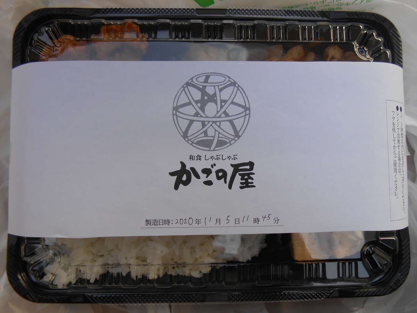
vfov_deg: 53.1
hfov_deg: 67.3
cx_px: 208
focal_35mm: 26
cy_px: 156
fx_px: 313
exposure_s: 1/200
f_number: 3.5
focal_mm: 4.6
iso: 80
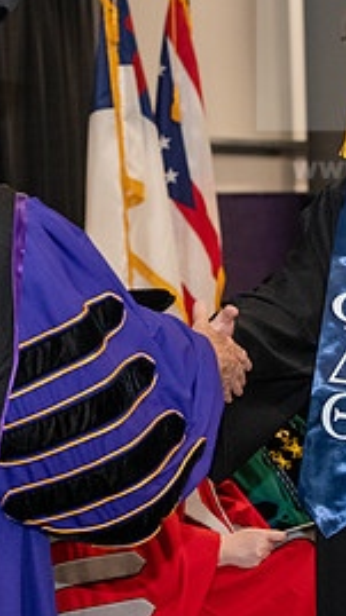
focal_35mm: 158
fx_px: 2581
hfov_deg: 7.7
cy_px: 216
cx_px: 188
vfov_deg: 13.6
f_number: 5
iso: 2500
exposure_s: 1/200
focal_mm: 70
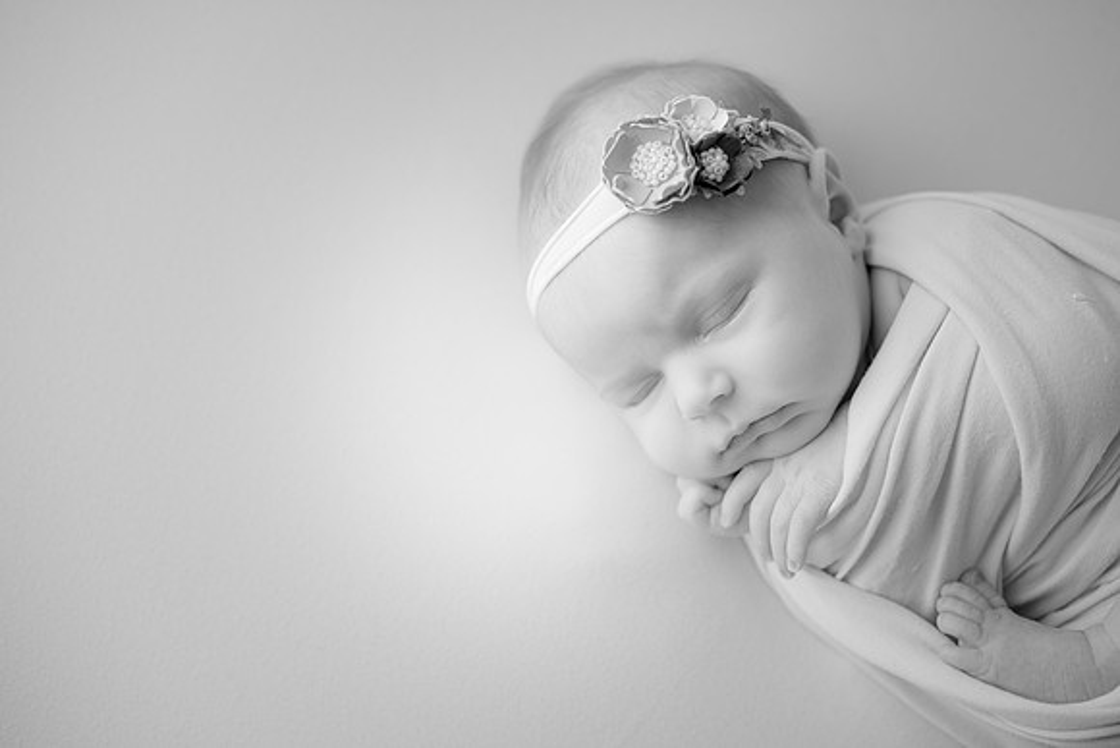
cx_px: 560
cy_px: 374
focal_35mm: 50
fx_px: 1556
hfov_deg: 39.6
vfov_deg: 27.0
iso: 160
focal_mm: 50
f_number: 2.8
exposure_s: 1/160
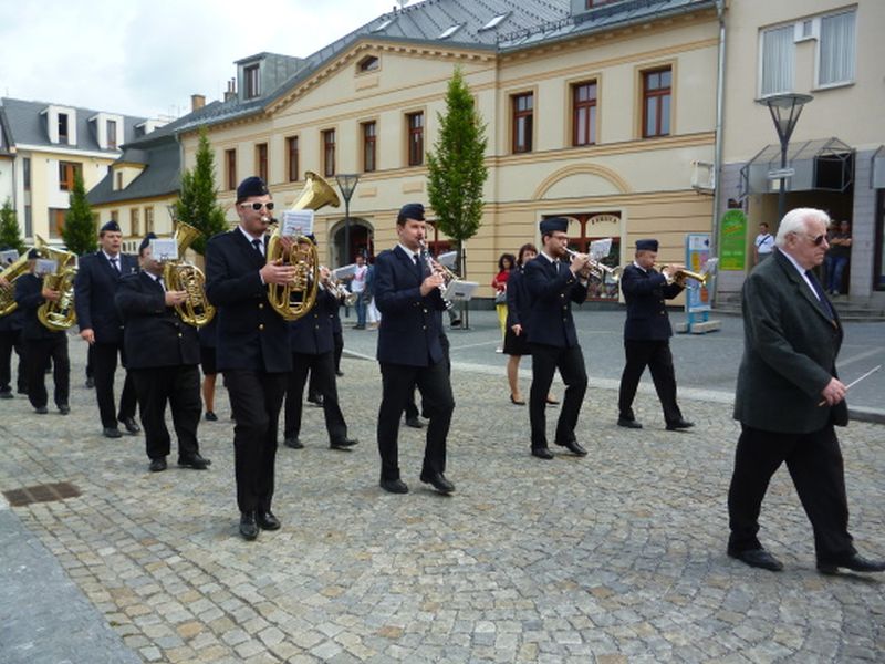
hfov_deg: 63.4
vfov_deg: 49.7
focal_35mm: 28
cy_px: 332
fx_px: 716
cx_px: 442
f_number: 3.1
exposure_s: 1/400
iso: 100
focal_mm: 5
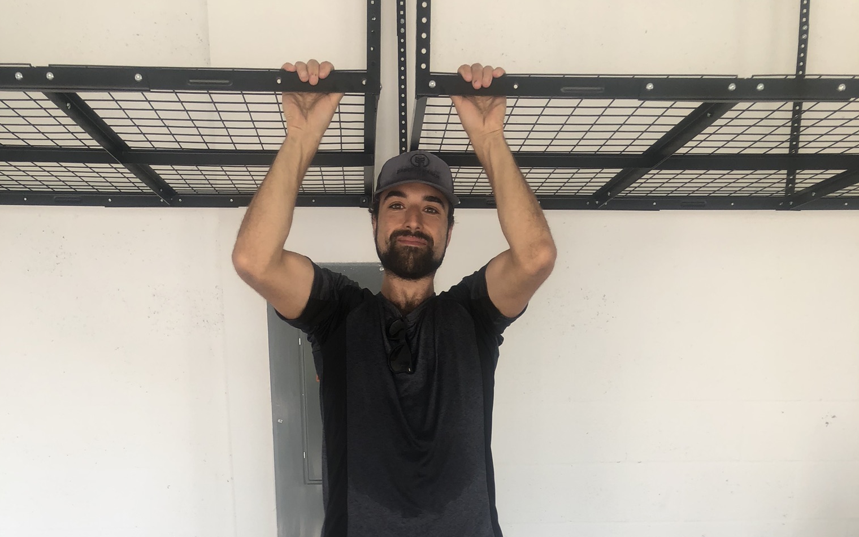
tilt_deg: -10.0
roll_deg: -0.2
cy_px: 572
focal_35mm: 40
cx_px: 426
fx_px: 936
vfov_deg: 29.3
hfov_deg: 49.3
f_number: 1.8
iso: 25
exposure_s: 1/120
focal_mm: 3.99
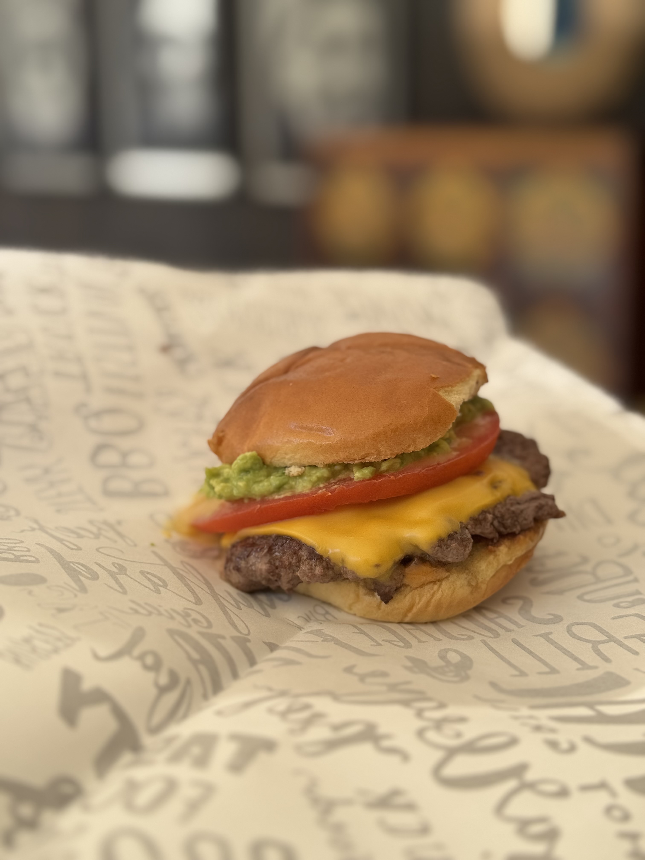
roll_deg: +2.0
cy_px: 430
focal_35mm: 48
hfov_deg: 30.3
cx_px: 322
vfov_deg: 39.7
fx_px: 1193
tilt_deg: -13.4
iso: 64
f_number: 1.78
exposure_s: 1/461
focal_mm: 6.76
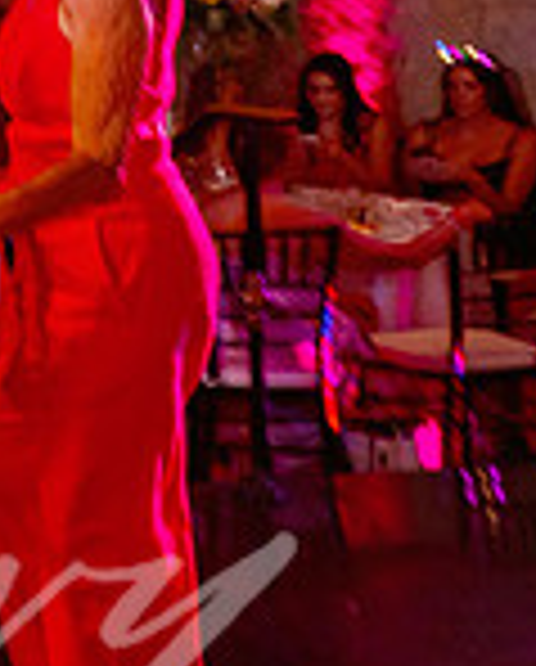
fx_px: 1740
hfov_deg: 13.3
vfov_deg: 21.3
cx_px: -725
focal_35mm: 88
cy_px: 92
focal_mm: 24
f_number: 3.5
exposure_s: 1/80
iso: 1000
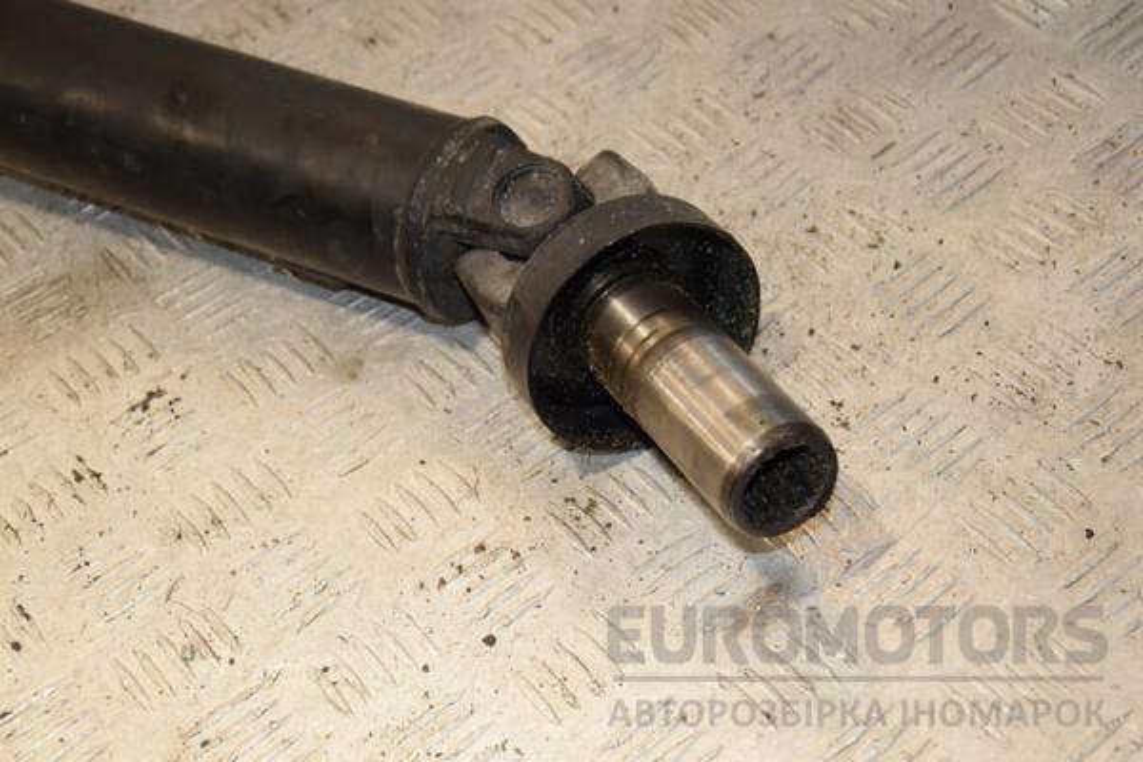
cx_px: 572
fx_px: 2381
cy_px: 381
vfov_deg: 18.2
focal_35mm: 75
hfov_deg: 27.0
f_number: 6.3
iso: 800
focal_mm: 50
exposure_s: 1/200
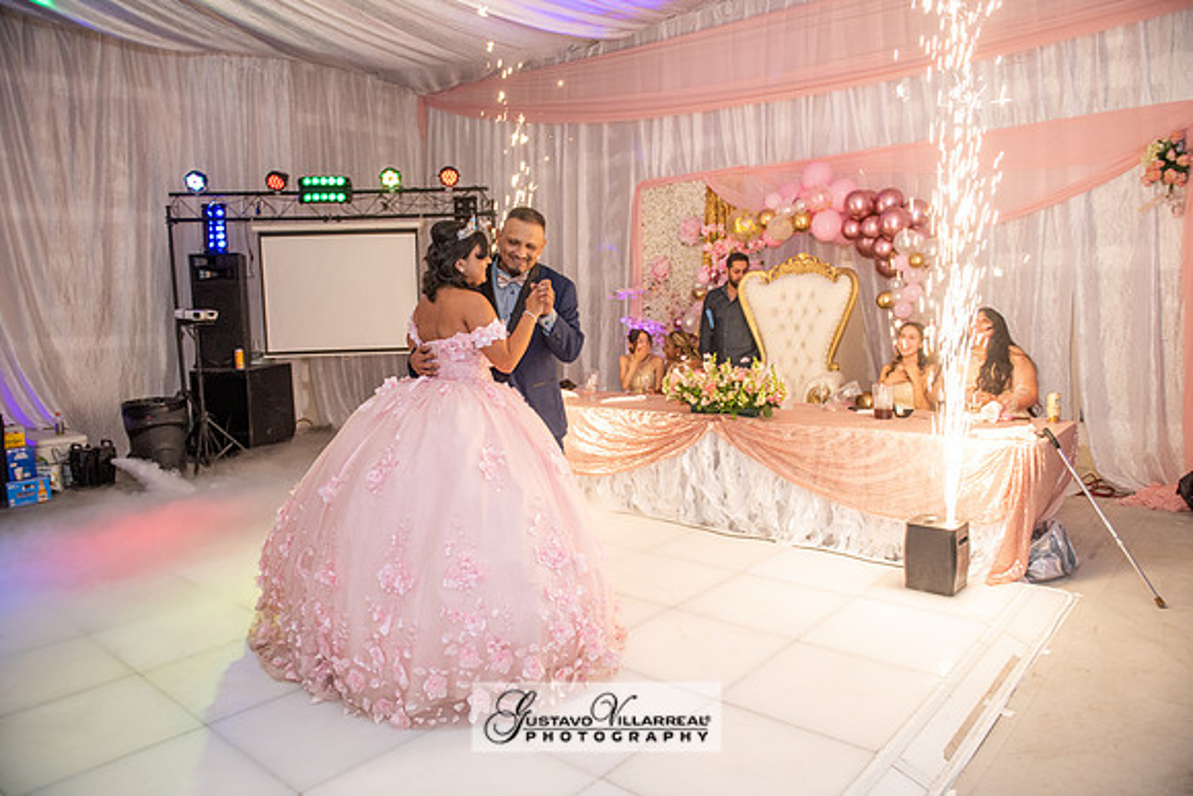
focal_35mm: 24
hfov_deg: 73.7
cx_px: 596
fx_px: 795
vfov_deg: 53.2
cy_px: 398
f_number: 3.5
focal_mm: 24
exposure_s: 1/160
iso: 1250
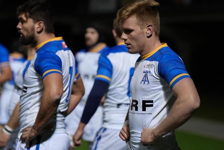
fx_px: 1189
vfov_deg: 7.2
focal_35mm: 191
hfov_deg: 10.8
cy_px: 75
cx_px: 112
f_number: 4
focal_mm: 191
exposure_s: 1/200
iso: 1000
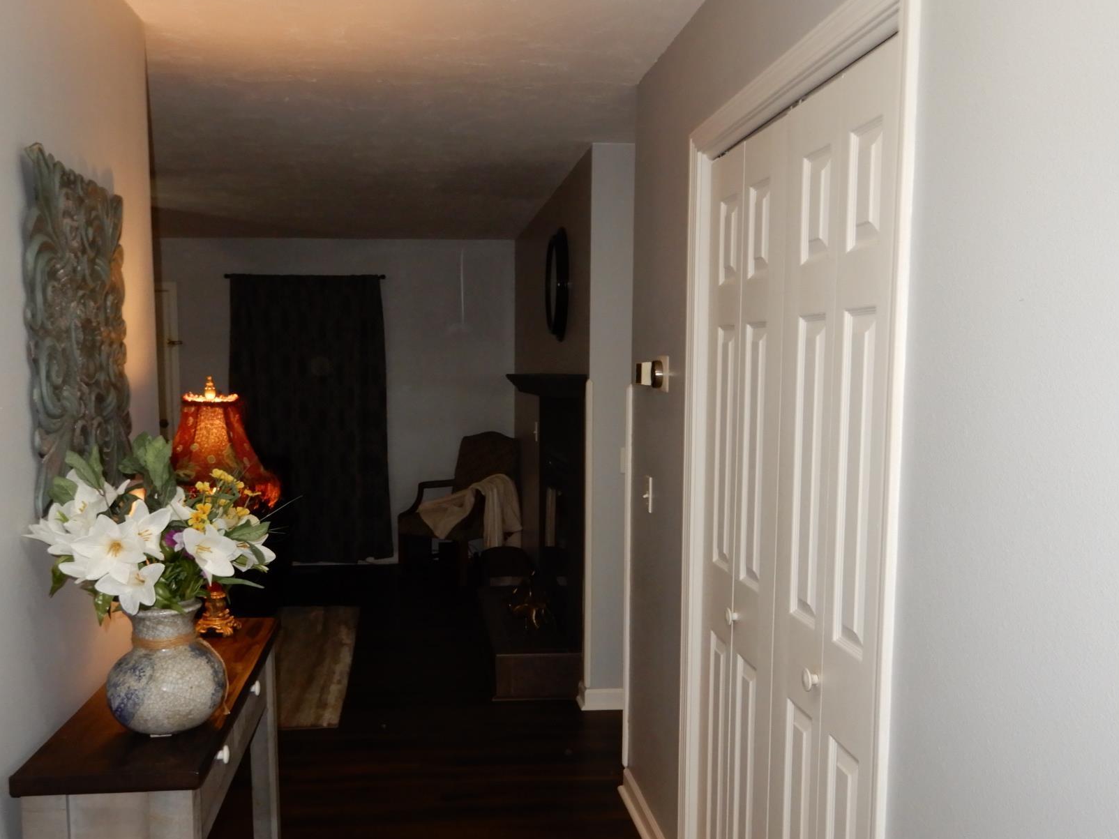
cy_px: 499
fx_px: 1099
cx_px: 512
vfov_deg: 41.6
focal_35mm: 34
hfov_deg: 53.9
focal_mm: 4.3
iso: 200
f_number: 3.4
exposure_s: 1/30
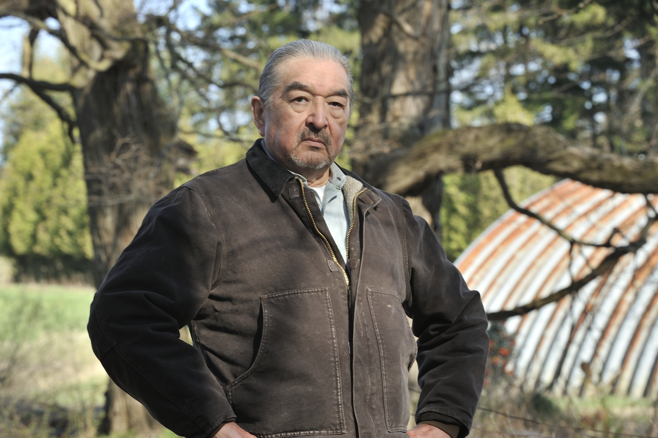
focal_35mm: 125
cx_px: 329
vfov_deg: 11.0
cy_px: 219
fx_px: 2283
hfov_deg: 16.4
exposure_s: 1/100
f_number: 13
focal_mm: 125
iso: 200
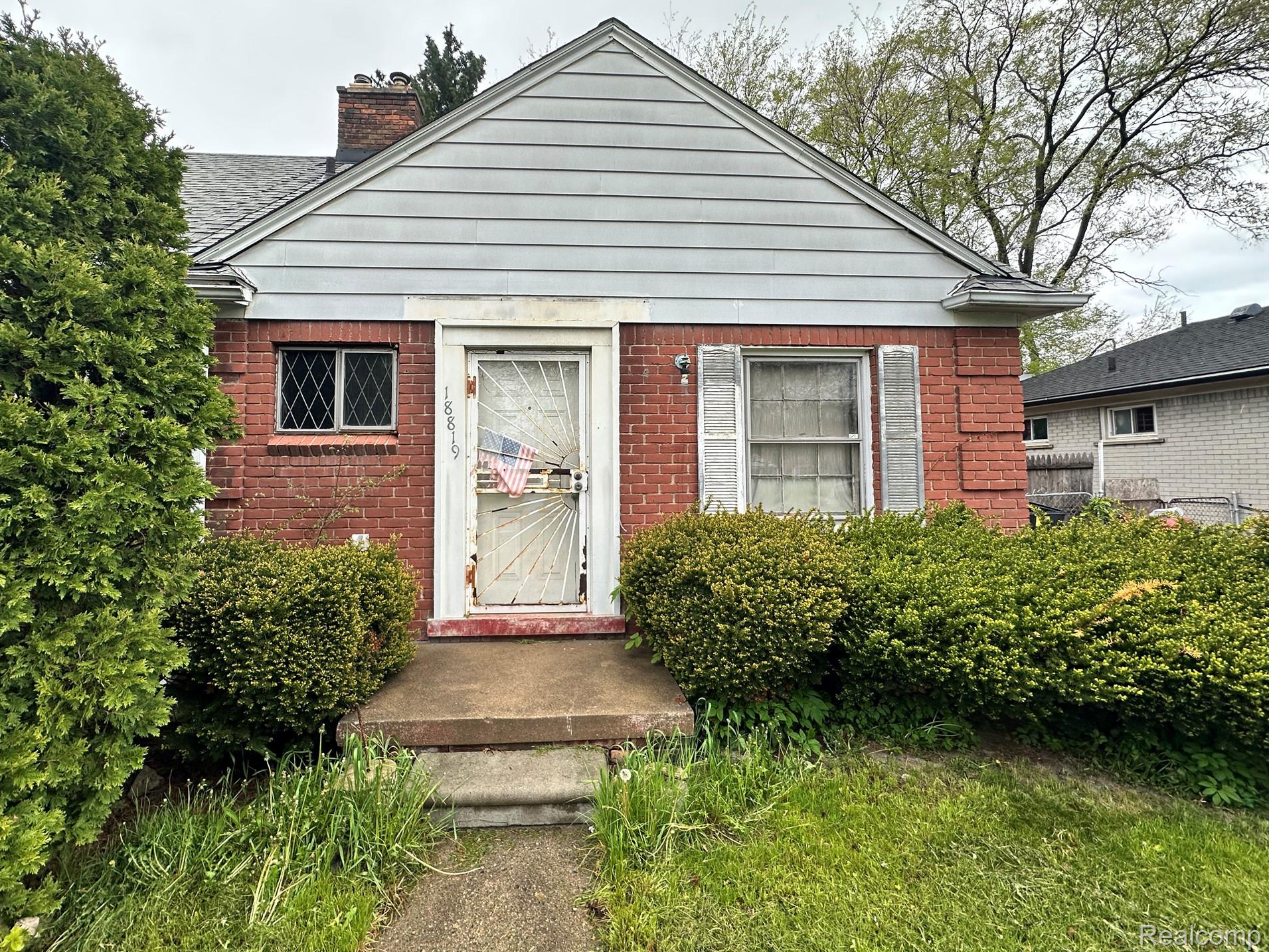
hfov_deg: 98.0
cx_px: 590
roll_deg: +2.3
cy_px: 445
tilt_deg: +5.8
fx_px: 550
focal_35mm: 15
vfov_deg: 81.7
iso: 40
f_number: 2.2
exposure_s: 1/460
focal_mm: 2.22
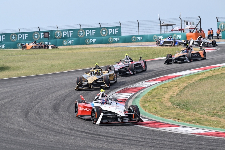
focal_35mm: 145
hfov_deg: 14.1
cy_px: 75
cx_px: 112
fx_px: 907
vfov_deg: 9.5
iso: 320
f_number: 6.3
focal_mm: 145
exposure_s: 1/1600
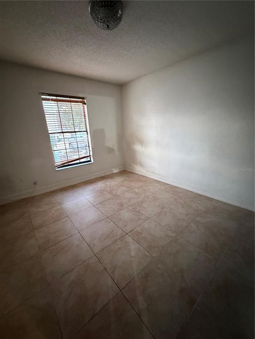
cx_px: 128
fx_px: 138
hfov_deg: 85.7
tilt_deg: -16.0
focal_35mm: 14
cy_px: 170
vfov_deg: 102.1
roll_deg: +2.5
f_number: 2.2
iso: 1000
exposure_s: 1/40
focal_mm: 2.22
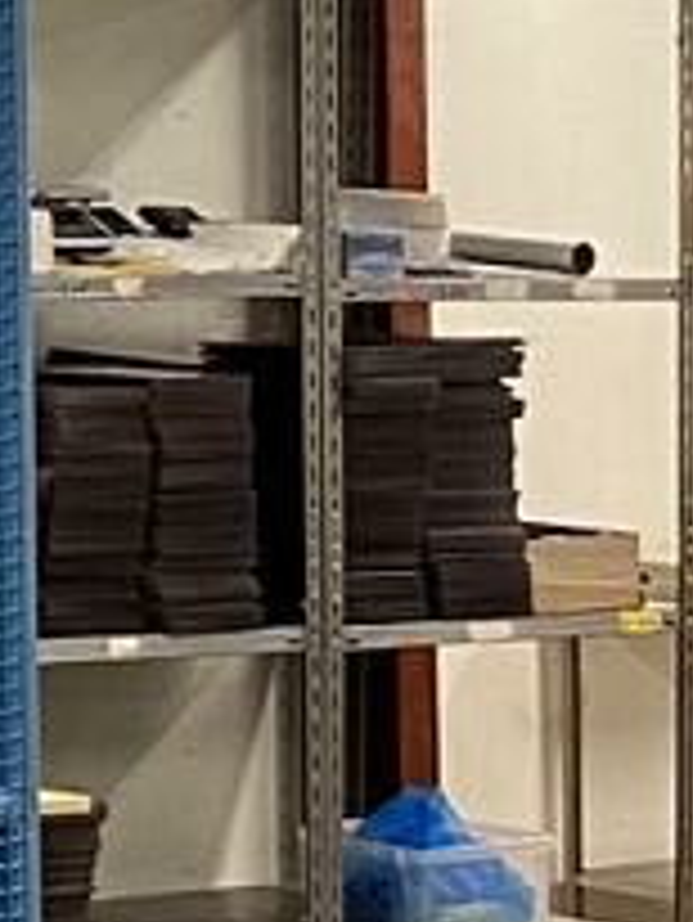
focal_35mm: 203
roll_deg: -1.3
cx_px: -990
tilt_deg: +5.4
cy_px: -445
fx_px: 5413
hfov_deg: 6.9
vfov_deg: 9.5
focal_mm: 4.25
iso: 100
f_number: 1.8
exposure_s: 1/50
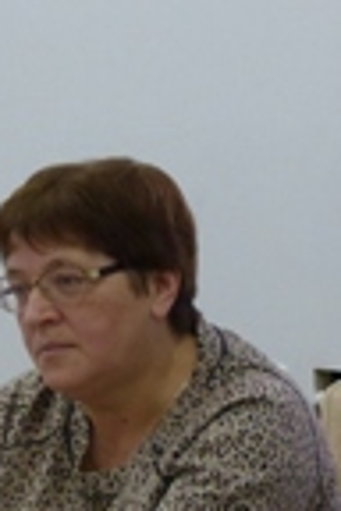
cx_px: 231
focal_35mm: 226
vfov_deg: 9.1
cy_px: 397
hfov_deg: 6.1
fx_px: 3211
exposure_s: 1/60
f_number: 2.8
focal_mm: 8.7
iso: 200
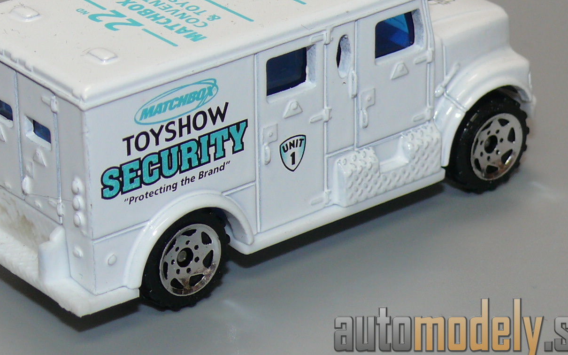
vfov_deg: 8.0
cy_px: 88
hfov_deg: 12.8
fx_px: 2538
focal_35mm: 164
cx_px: 226
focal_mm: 14.4
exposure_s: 1/30
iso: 100
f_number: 4
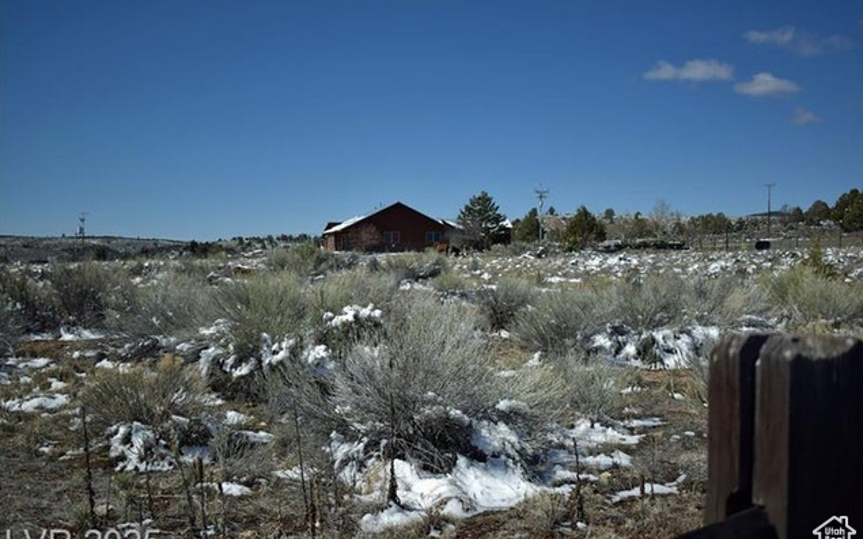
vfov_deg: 34.4
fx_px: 870
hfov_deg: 52.7
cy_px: 279
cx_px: 432
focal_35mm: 37
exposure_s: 1/2000
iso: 100
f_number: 4
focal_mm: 24
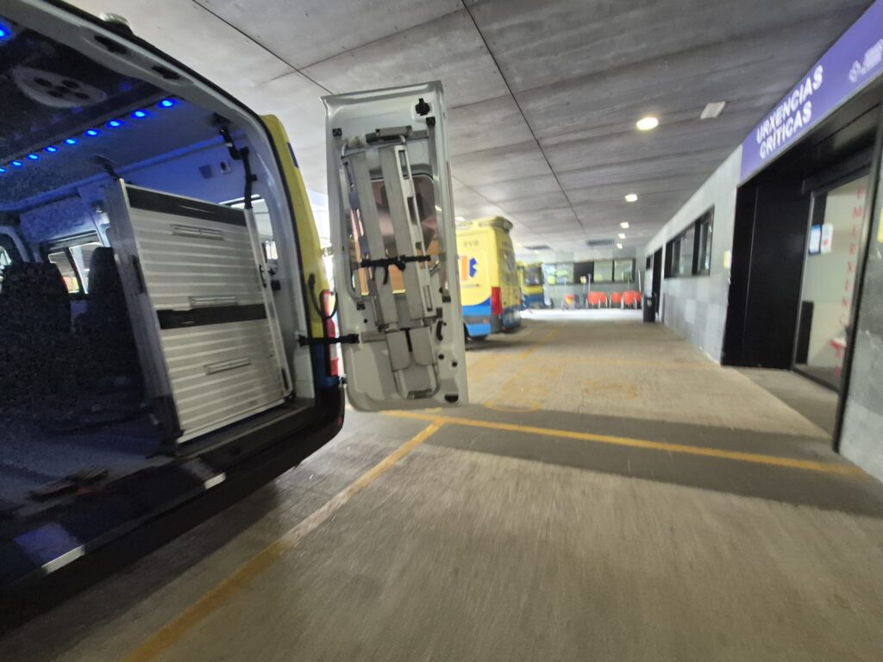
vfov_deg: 89.9
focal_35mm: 13
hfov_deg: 106.2
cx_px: 442
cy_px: 331
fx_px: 332
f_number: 2.2
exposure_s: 1/50
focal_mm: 1.74
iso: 500
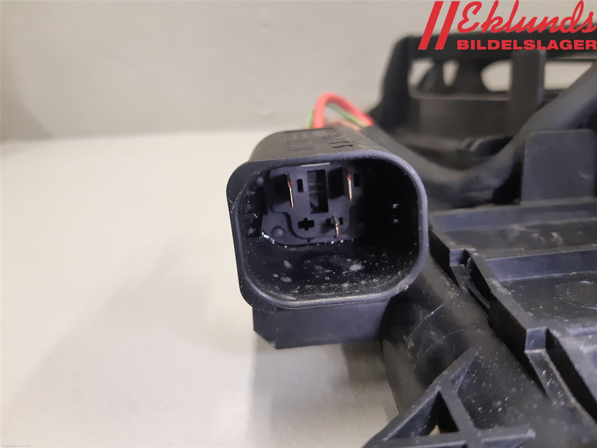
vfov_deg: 53.1
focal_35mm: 26
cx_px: 298
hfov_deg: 67.3
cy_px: 224
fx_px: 448
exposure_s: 1/50
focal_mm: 3.93
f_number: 1.7
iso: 250
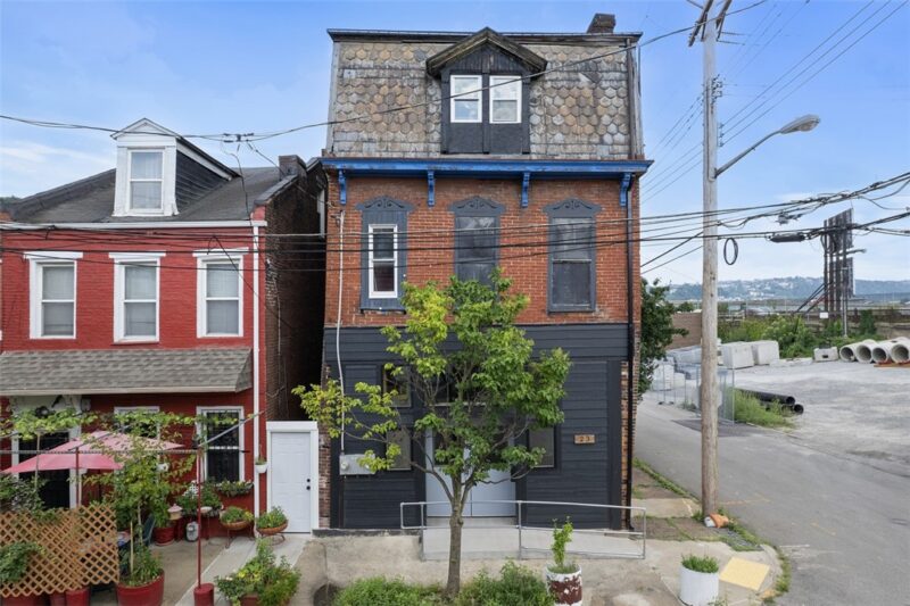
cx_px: 455
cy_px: 303
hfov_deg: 78.6
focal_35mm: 22
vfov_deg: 57.2
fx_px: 556
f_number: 2.8
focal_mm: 8.38
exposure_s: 1/100
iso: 100
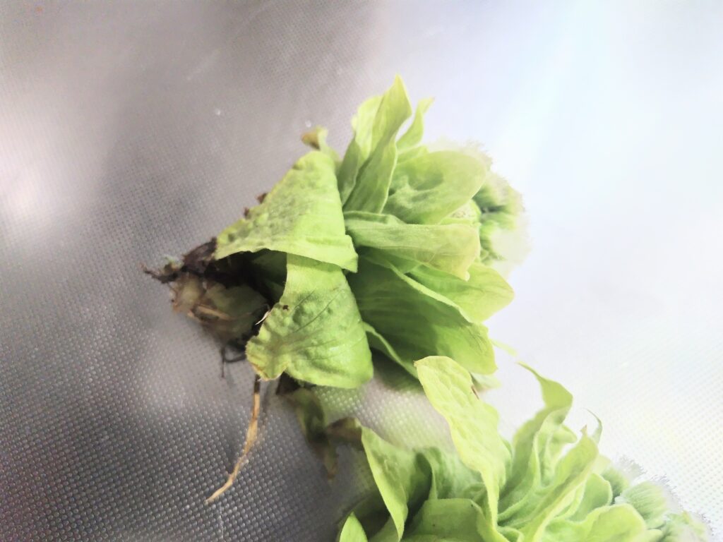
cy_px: 271
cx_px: 362
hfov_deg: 73.9
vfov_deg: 58.9
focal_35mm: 23
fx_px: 480
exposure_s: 1/60
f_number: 1.9
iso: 119
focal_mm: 5.5
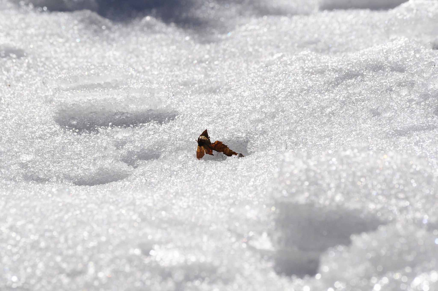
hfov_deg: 7.1
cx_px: 219
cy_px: 146
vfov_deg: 4.7
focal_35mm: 292
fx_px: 3554
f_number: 13
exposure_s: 1/1000
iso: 400
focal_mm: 195
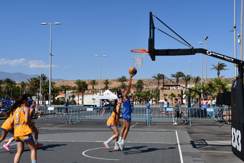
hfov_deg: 41.1
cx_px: 122
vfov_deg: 28.1
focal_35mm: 48
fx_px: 325
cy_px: 82
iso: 100
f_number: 10
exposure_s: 1/400
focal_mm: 32
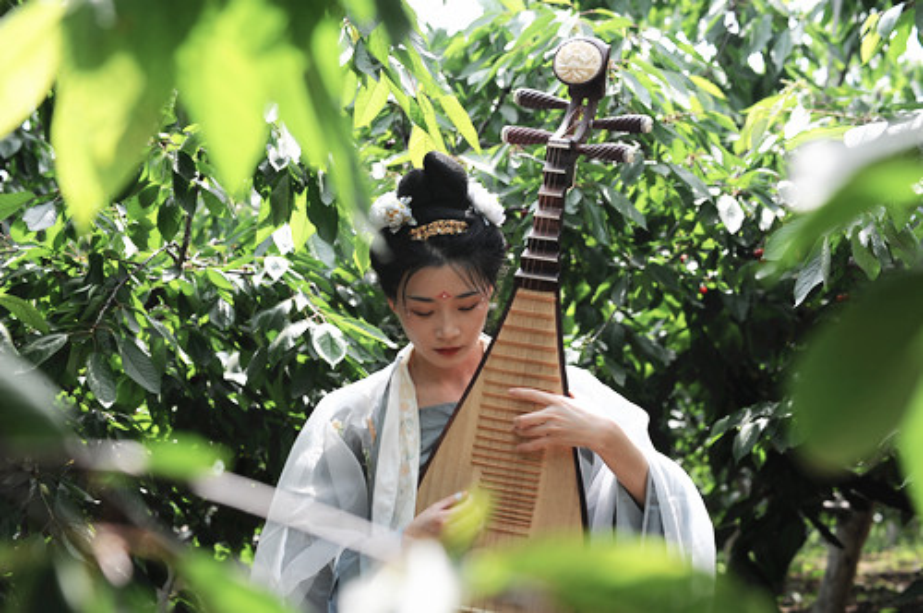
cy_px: 306
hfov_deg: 25.4
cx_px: 462
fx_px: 2048
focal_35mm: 80
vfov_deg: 17.0
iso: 200
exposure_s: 1/250
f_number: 6.3
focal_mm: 80
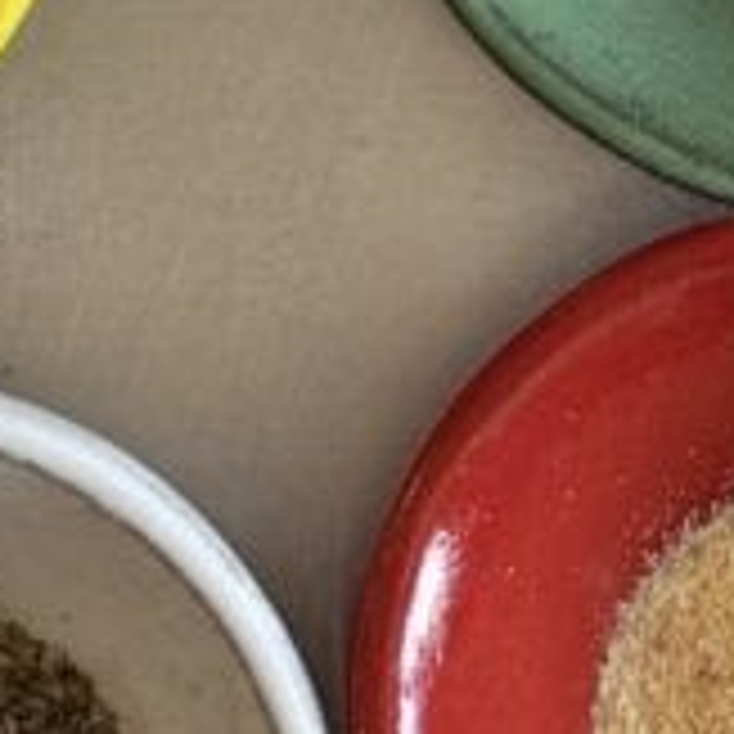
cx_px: 113
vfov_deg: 6.8
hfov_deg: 7.0
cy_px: -621
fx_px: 5997
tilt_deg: -85.5
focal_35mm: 250
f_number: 1.78
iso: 80
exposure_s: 1/90
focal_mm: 6.76
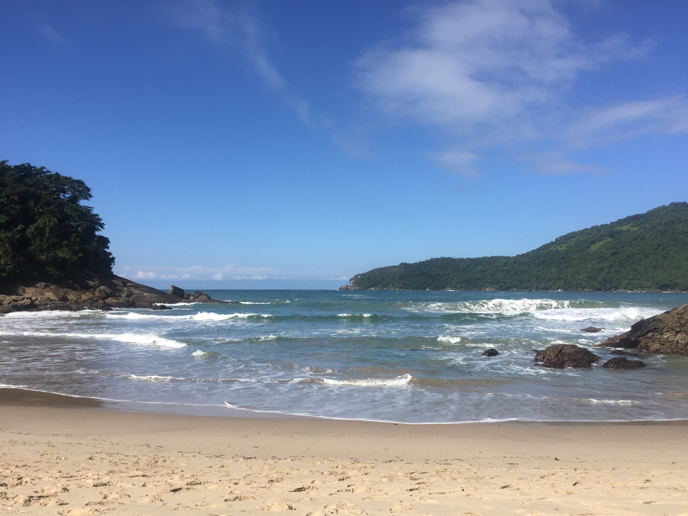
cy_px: 258
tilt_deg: +3.4
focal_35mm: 29
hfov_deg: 61.7
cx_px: 344
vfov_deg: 48.2
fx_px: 576
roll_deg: -1.9
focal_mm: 4.15
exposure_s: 1/2475
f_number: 2.2
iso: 32
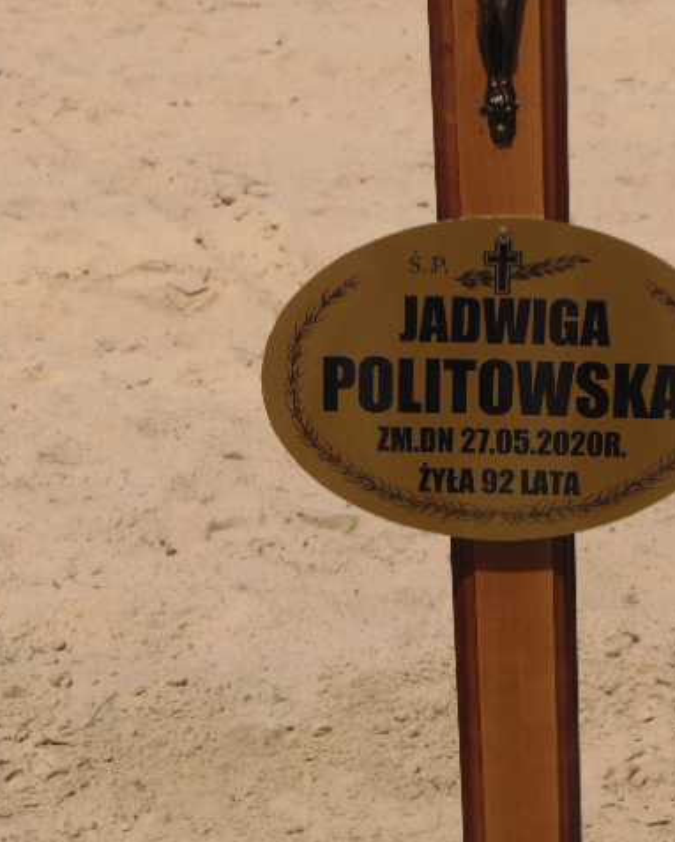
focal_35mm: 93
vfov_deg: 20.6
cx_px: 459
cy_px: 420
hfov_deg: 16.5
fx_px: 2321
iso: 80
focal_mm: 12.8
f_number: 9.6
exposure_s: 1/400
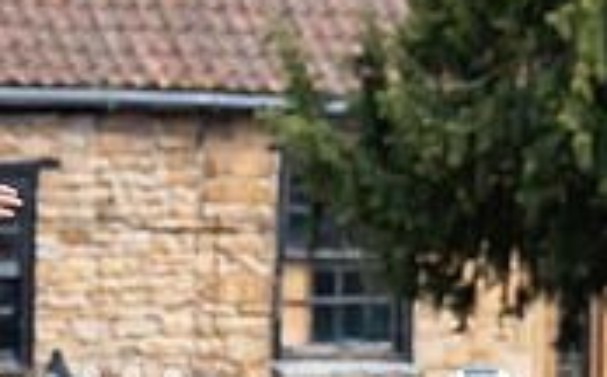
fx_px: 8008
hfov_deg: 4.3
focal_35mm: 485
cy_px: -183
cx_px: 1281
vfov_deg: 2.7
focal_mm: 70
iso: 640
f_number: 5
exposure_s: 1/1000
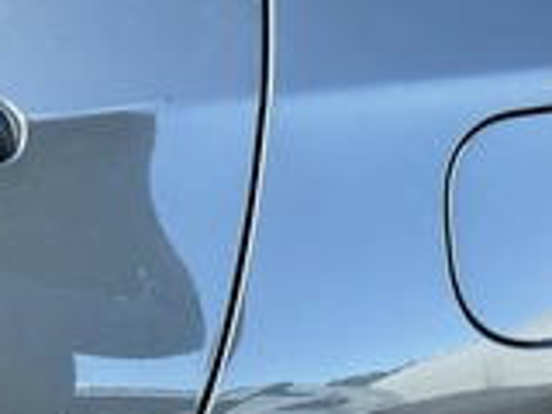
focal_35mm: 70
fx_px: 1116
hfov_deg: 26.1
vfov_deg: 20.2
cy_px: 431
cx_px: 569
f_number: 1.8
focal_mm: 3
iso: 25
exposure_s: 1/122
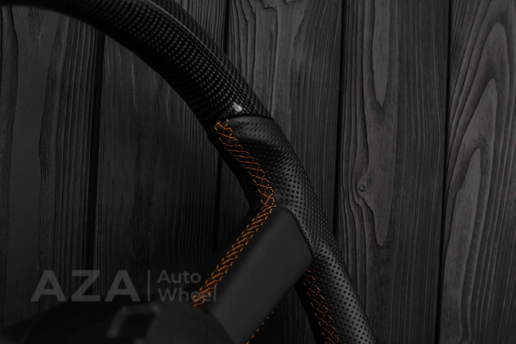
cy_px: 172
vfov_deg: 25.8
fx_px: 752
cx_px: 258
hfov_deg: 37.8
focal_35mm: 52
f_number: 6.3
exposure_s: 1/125
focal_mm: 35
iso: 500
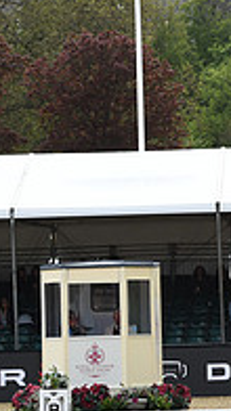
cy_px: 172
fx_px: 2771
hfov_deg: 4.6
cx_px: 582
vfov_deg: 8.5
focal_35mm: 254
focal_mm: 82
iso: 320
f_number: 4.5
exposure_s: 1/1250
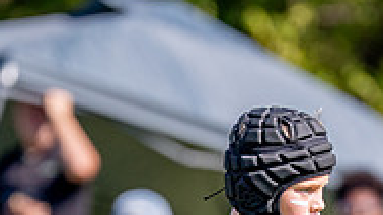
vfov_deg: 1.6
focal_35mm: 755
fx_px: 7662
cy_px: 316
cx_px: 249
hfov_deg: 2.9
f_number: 2.8
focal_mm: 170
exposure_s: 1/5000
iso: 250
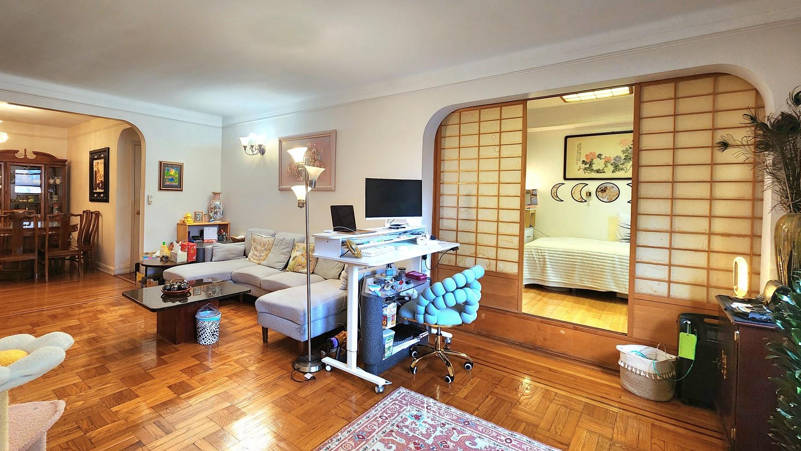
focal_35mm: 16
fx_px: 340
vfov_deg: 67.0
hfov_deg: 99.0
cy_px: 206
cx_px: 359
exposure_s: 1/60.2
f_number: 2.2
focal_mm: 2.2
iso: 200
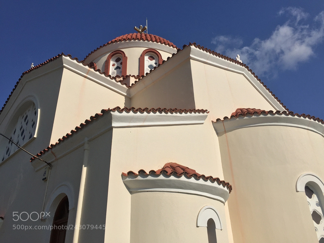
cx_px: 162
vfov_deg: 48.2
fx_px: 271
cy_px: 122
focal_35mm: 29
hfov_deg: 61.7
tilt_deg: +28.3
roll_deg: -0.2
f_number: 2.2
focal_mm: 4.15
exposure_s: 1/5650
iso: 32
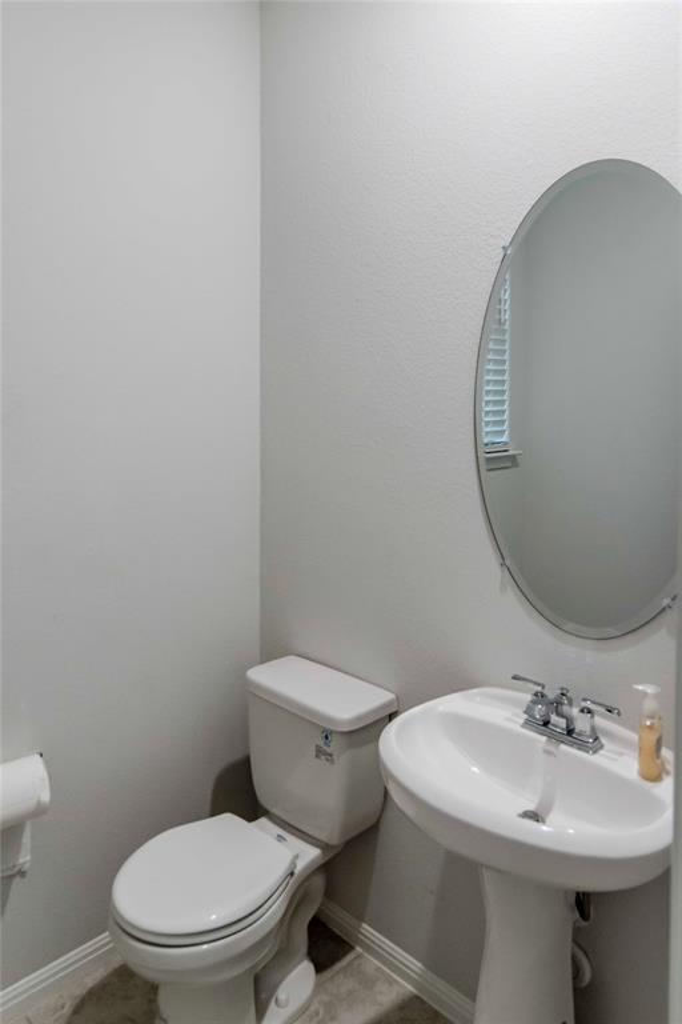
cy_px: 512
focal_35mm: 22
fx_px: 639
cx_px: 341
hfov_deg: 56.1
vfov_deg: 77.3
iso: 800
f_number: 4
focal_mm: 15
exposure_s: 1/125
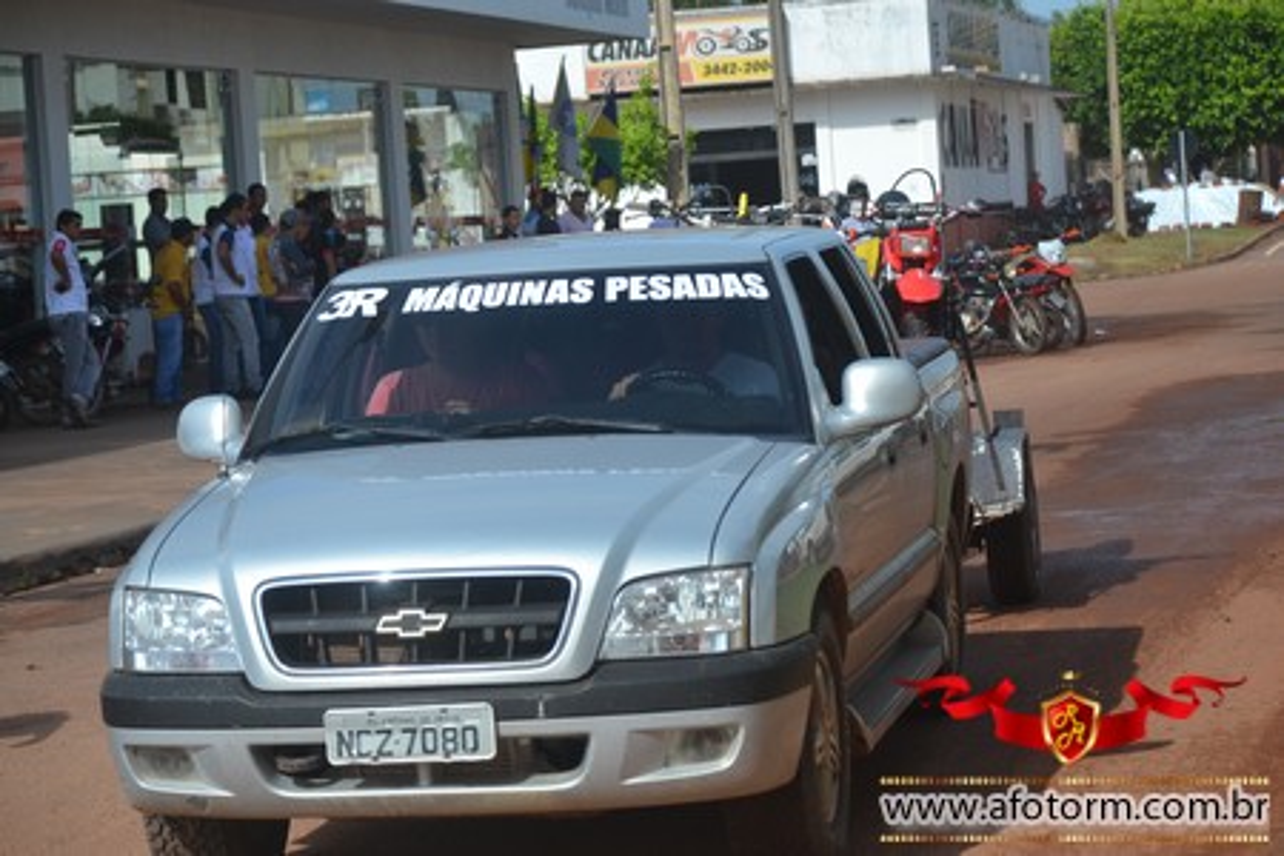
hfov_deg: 17.1
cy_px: 428
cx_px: 642
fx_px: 4280
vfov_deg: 11.4
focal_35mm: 120
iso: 100
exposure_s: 1/500
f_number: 5.6
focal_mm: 80
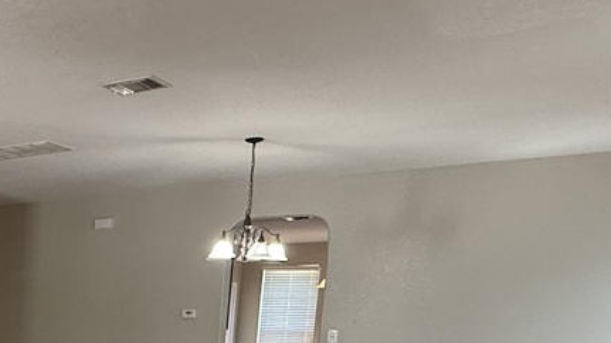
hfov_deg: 34.2
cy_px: 445
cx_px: -86
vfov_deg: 21.3
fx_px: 826
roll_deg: -1.7
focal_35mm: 51
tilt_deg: -9.2
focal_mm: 2.22
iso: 400
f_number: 2.2
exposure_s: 1/60
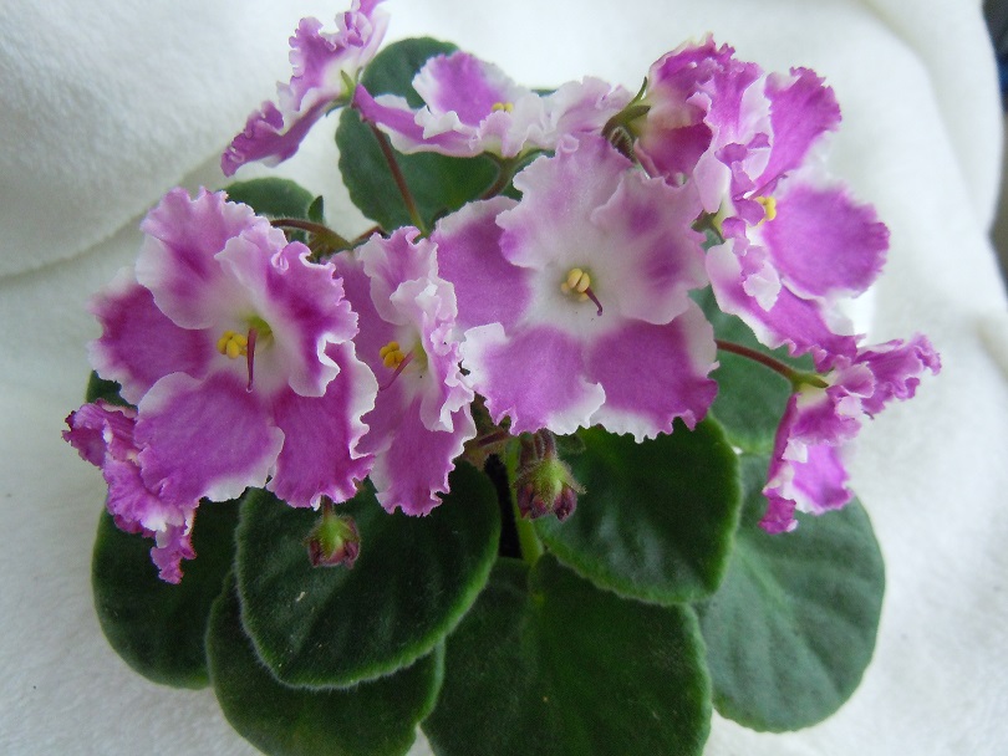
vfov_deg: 46.8
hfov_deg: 59.9
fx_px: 874
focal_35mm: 30
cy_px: 378
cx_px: 504
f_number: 3.5
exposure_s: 1/125
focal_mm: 5.4
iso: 400
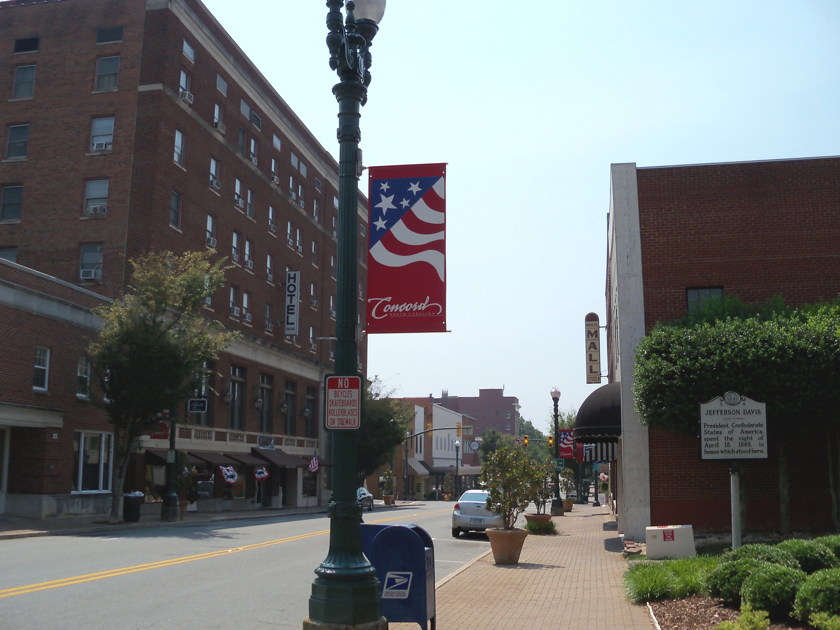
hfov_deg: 52.6
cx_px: 420
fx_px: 849
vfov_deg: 40.7
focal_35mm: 35
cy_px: 315
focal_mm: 6.2
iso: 80
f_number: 3.5
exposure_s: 1/1000
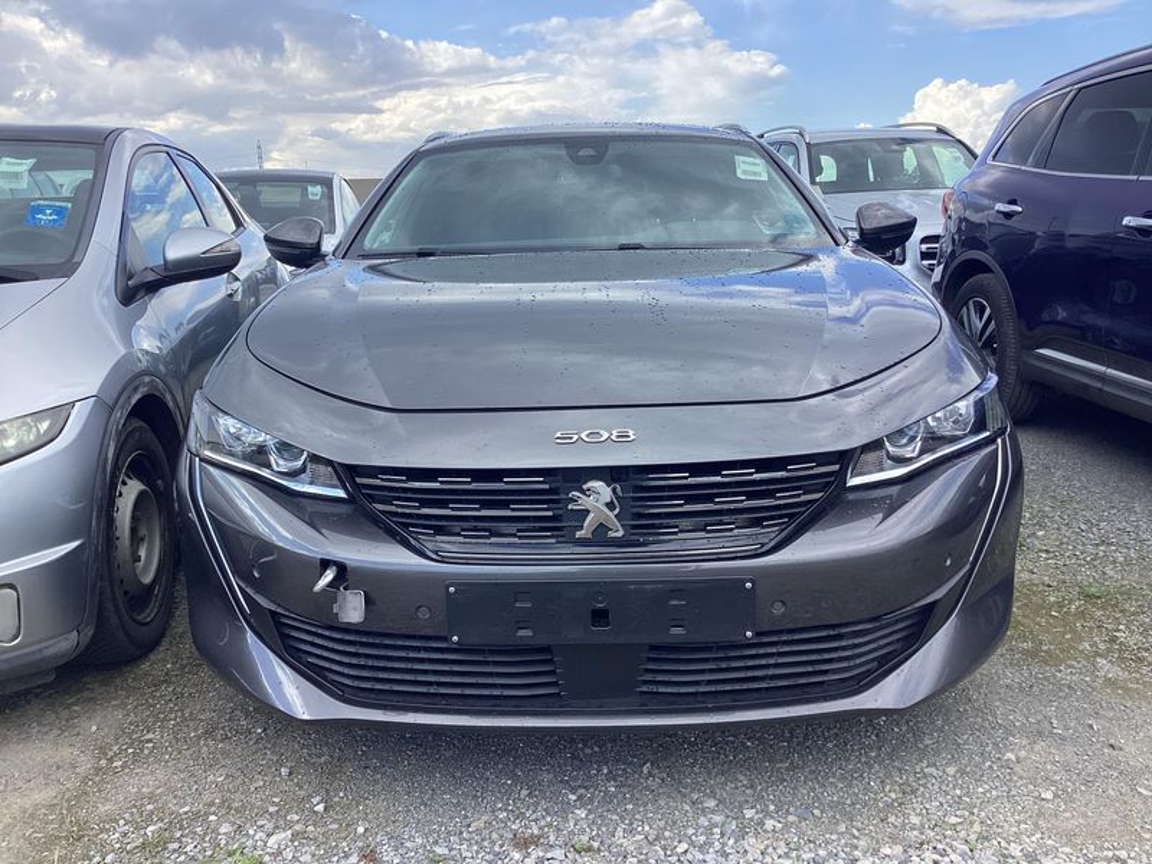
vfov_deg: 45.4
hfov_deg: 58.4
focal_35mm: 31
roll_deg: +1.9
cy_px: 432
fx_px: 1032
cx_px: 576
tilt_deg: -12.4
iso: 25
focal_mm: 3.3
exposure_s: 1/388
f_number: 2.4
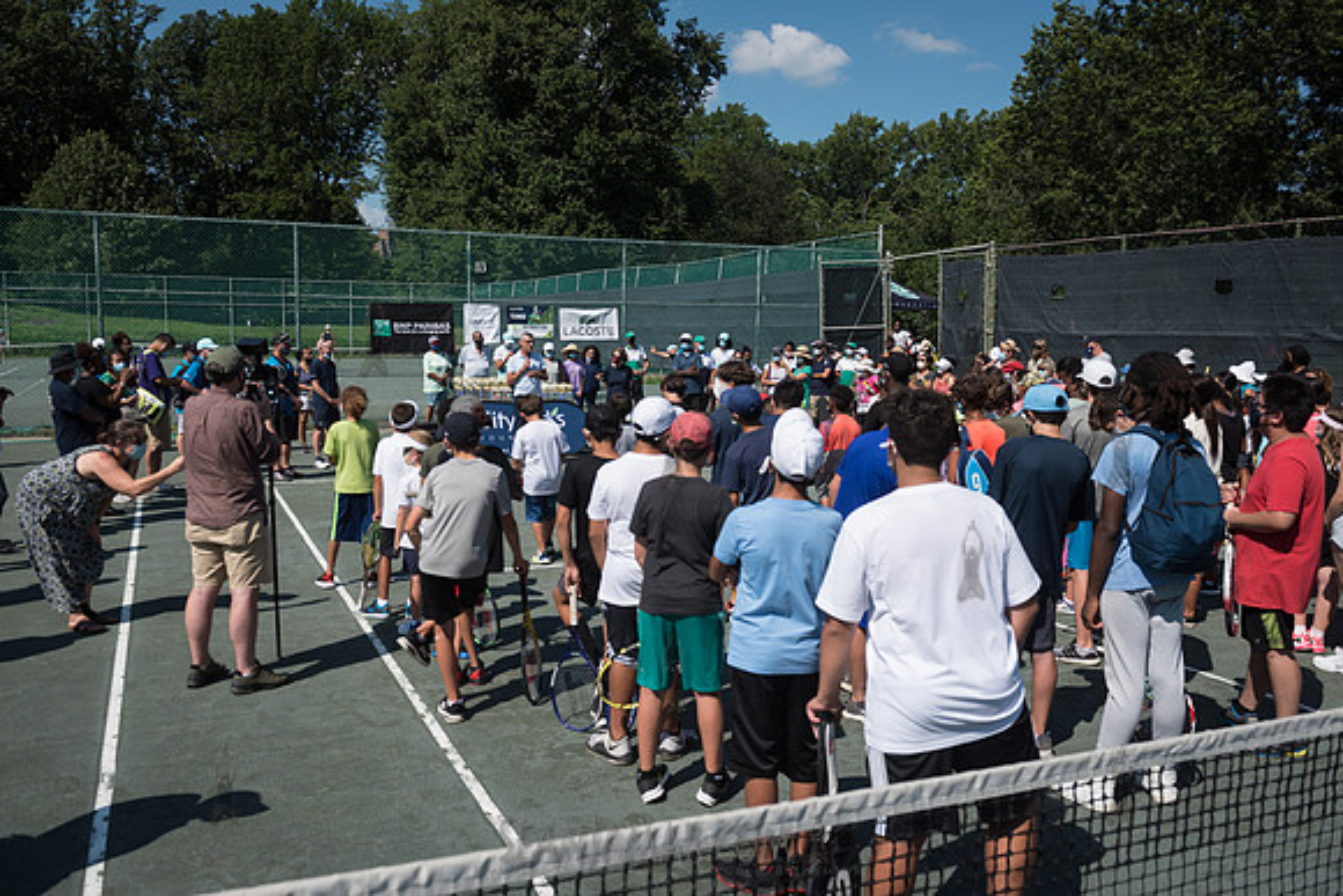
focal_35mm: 29
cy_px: 448
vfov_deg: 44.8
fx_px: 1086
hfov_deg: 63.5
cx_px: 672
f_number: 5.6
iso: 125
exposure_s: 1/1250
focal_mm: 29
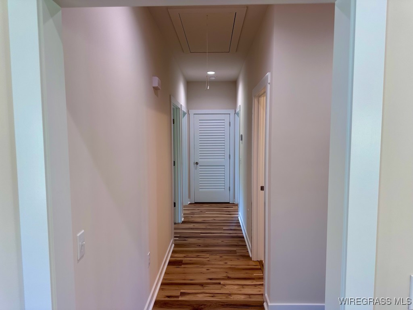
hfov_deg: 71.6
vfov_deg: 56.8
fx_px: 286
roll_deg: +0.6
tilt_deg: -4.5
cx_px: 206
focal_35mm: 24
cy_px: 155
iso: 80
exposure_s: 1/120
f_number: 1.78
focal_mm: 6.86
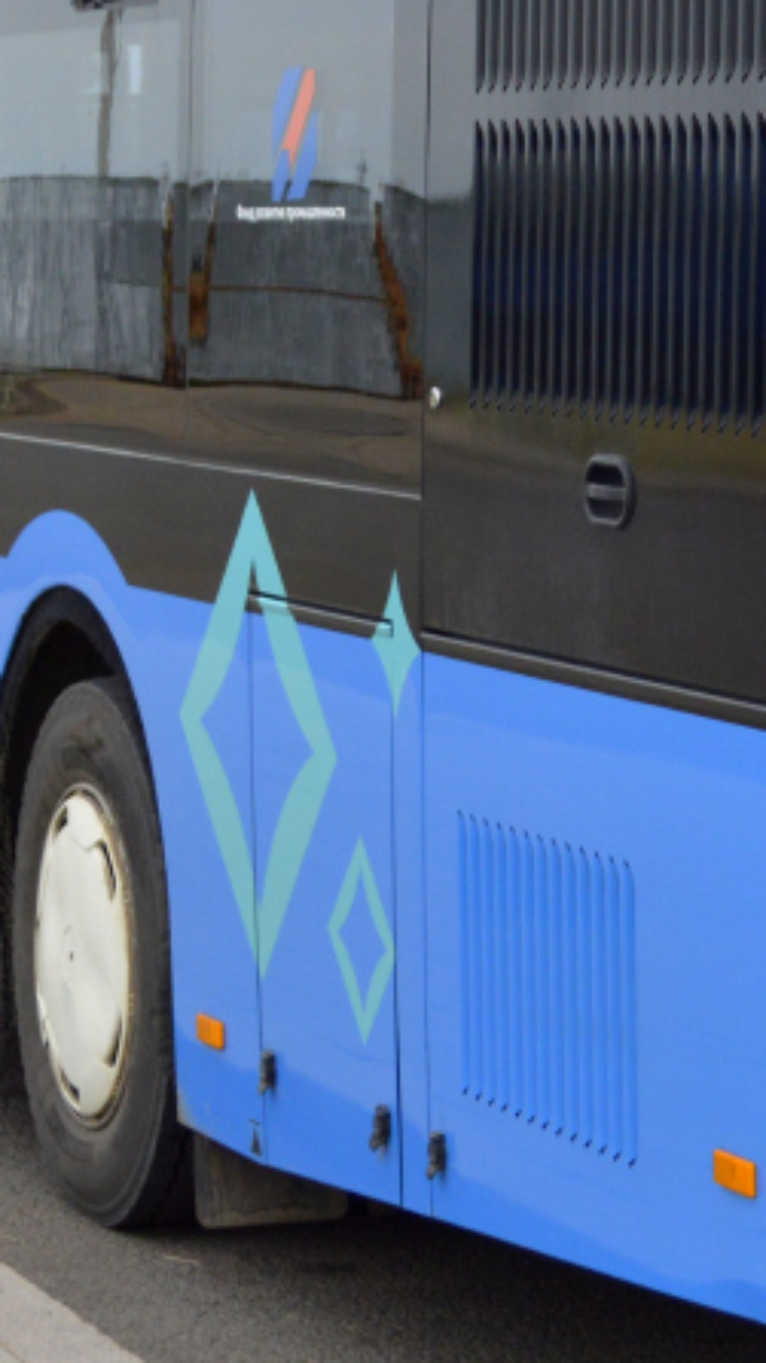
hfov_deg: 8.8
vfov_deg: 15.6
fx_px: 4953
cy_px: 274
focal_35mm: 137
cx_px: 867
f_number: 4.5
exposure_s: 1/500
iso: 400
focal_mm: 30
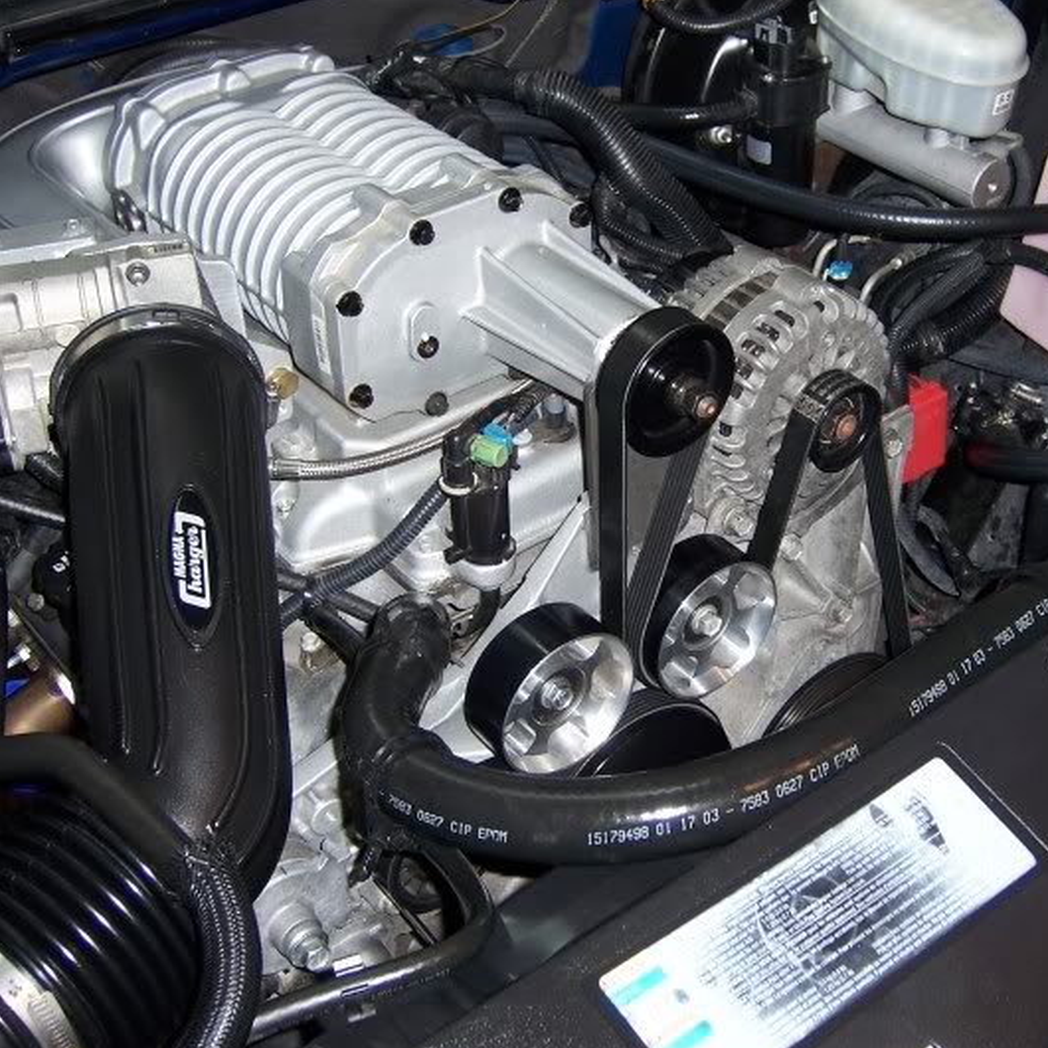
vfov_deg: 35.3
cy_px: 490
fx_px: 1644
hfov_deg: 35.1
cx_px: 662
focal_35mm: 48
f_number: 2.8
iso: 80
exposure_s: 1/60
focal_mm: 6.2
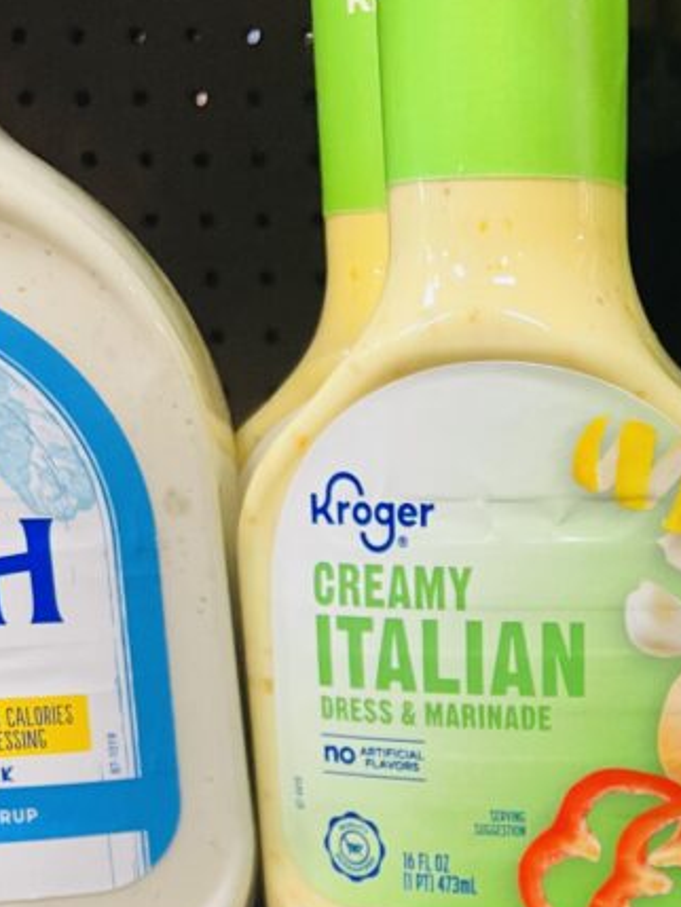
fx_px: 1625
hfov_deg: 23.0
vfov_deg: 29.2
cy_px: 899
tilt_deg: -18.3
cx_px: 620
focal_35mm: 62
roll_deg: +0.0
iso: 250
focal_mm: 4.2
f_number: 1.6
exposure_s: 1/60
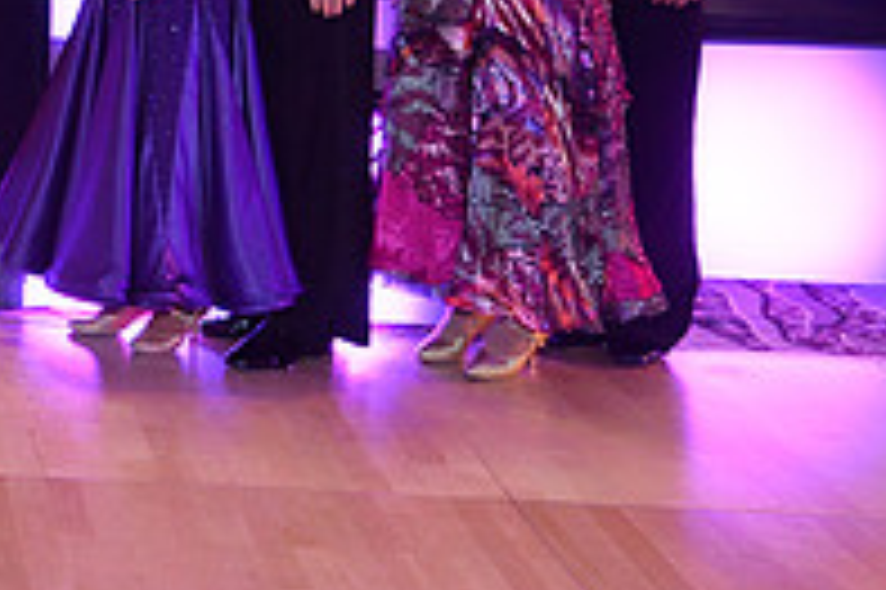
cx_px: -324
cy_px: -263
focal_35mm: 112
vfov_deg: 11.7
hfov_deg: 17.0
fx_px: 2754
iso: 2000
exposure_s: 1/250
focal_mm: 38
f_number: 5
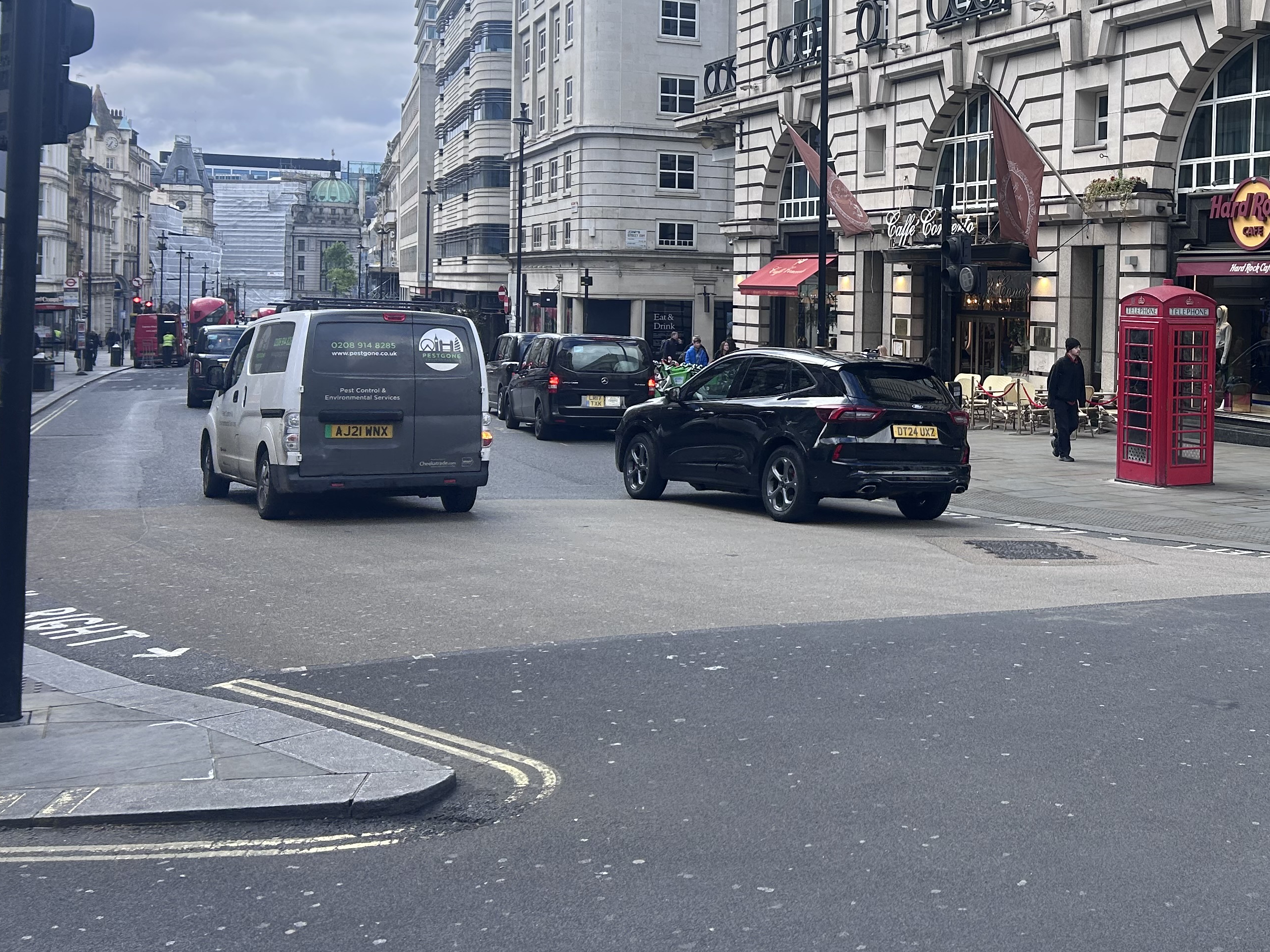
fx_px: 1504
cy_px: 312
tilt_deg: -0.7
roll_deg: -0.9
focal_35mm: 41
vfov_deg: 34.8
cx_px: 988
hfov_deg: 43.9
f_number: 1.5
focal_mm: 5.7
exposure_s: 1/1171
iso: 50
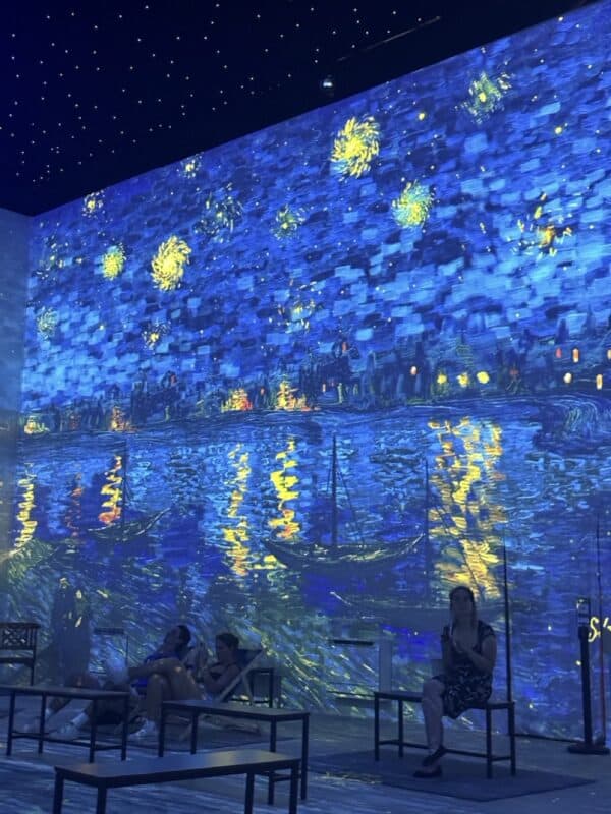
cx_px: 306
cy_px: 407
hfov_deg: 30.3
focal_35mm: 48
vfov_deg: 39.7
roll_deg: -1.1
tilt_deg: +10.5
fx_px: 1130
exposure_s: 1/30
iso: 640
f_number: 1.78
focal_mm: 6.86
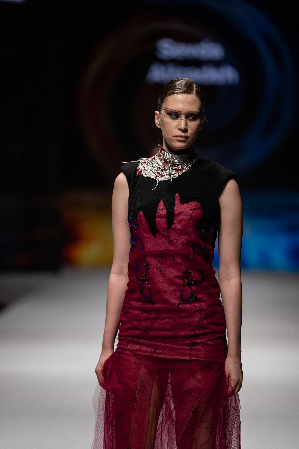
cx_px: 150
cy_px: 224
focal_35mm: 193
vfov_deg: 10.7
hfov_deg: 7.1
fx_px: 2403
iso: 200
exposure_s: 1/400
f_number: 2.8
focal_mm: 192.9
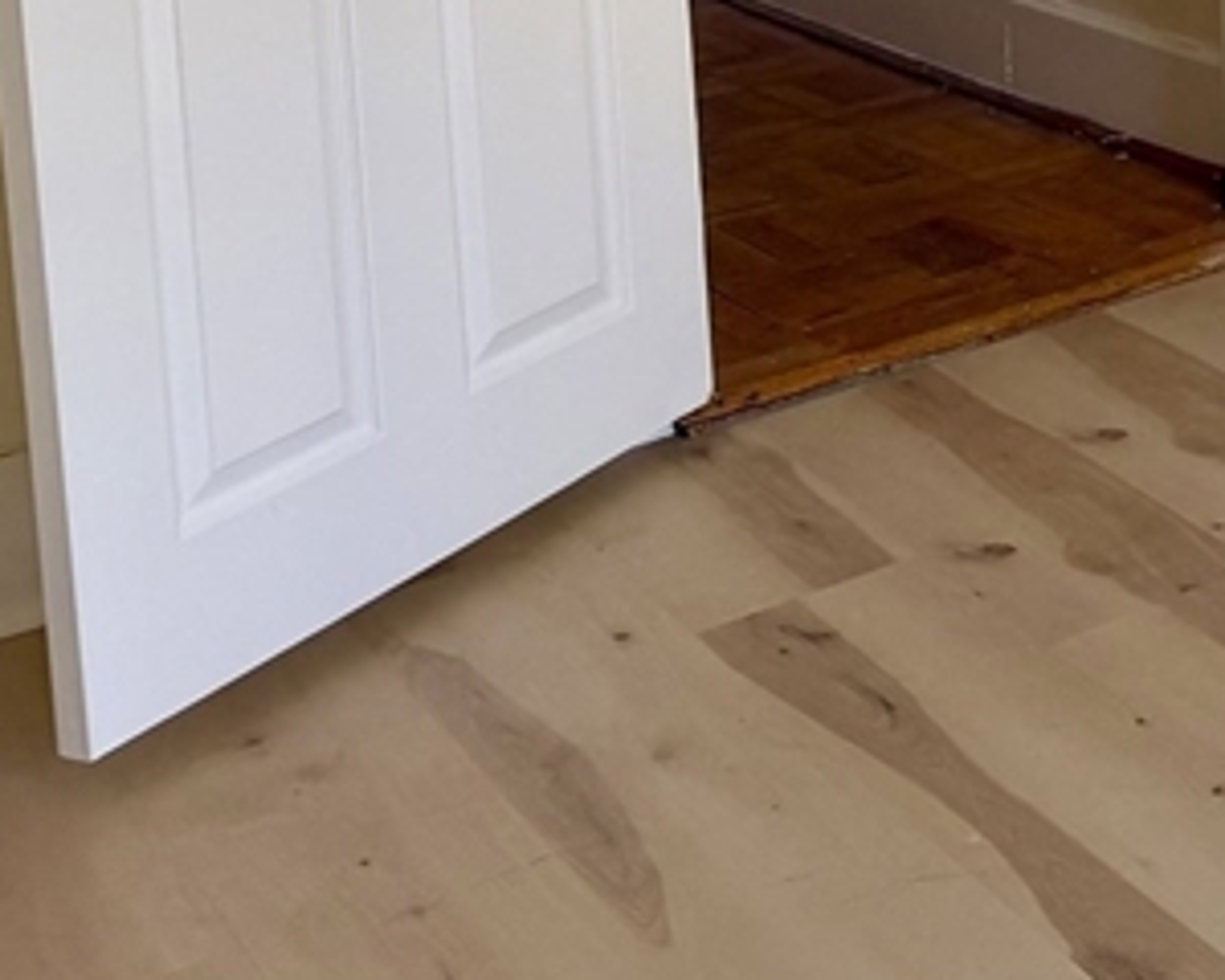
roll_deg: +1.4
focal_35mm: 80
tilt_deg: -5.7
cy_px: -539
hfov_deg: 20.1
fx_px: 2900
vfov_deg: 17.1
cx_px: 1907
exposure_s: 1/121
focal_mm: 6.76
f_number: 1.78
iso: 100
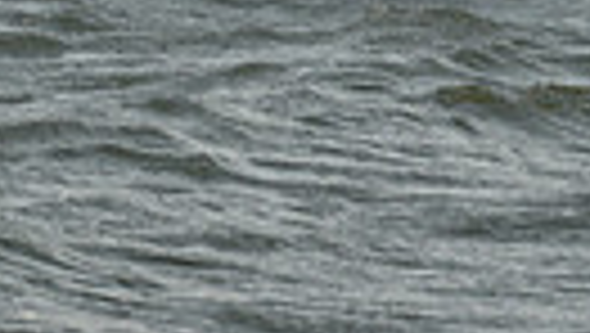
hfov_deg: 4.7
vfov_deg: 2.6
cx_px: 245
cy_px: -932
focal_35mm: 463
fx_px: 7251
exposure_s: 1/800
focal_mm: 100
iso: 250
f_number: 10
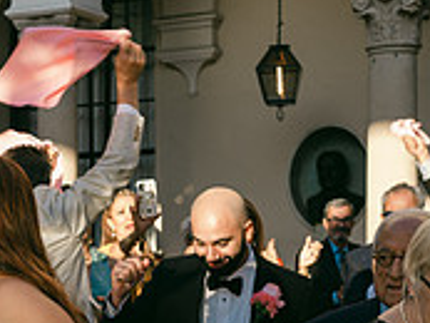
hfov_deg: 17.1
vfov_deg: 12.9
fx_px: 1405
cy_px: 342
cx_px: 22
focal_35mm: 113
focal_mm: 35
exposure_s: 1/125
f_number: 4.5
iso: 64
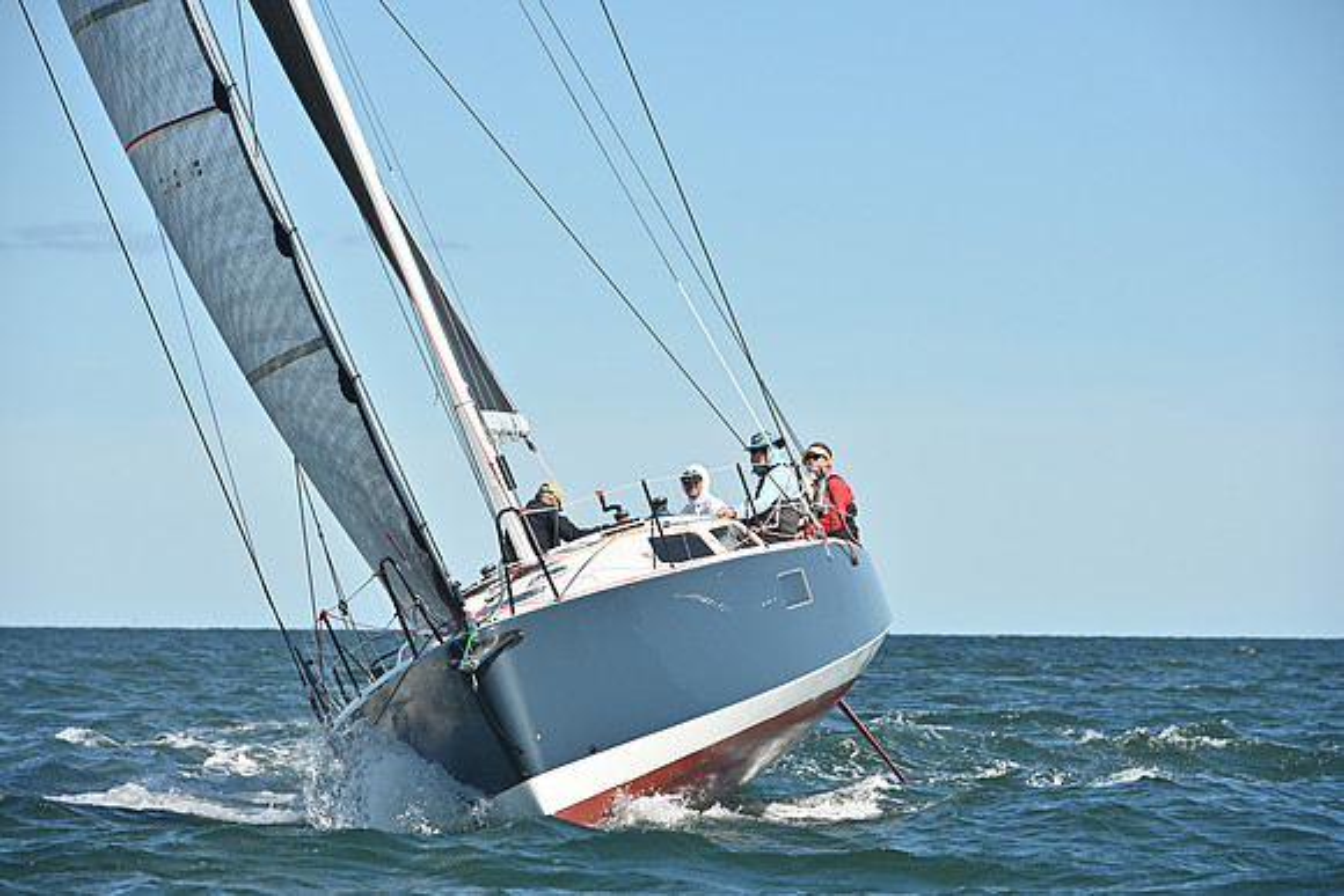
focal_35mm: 200
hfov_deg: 10.3
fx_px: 7468
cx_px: 672
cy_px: 448
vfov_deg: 6.9
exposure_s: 1/1250
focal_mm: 200
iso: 320
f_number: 9
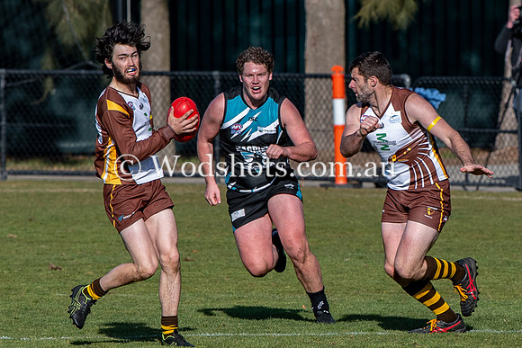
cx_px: 407
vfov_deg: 1.6
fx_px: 12517
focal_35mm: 863
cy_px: 200
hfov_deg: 2.4
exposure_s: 1/1250
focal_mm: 200
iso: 220
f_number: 5
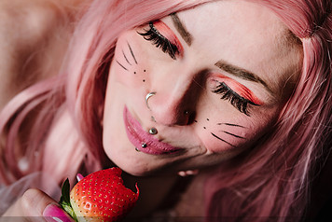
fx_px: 932
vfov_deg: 13.6
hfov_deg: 20.1
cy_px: 120
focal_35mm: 101
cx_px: 91
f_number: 4.5
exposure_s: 1/200
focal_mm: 62
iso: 64
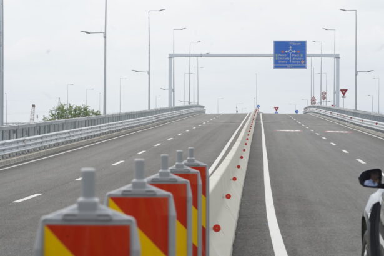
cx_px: 192
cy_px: 128
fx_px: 1301
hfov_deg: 16.8
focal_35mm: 122
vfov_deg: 11.2
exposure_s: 1/640
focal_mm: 122
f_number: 10
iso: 640
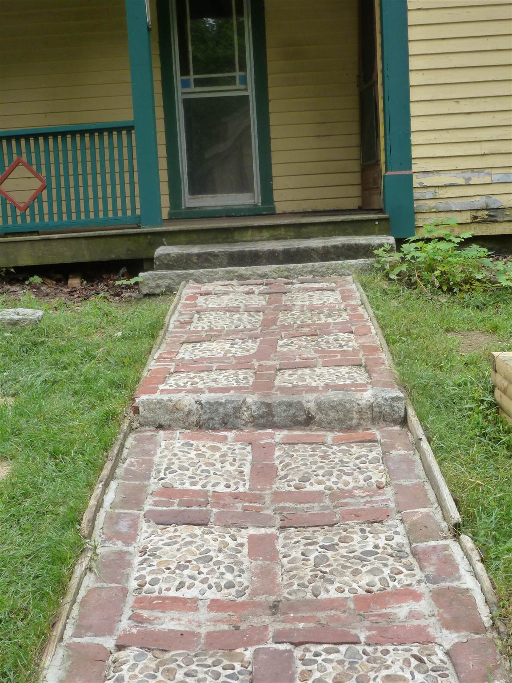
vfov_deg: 38.9
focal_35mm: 49
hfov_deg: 29.7
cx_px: 256
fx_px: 966
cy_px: 342
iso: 160
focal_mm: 8.7
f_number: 4.1
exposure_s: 1/100
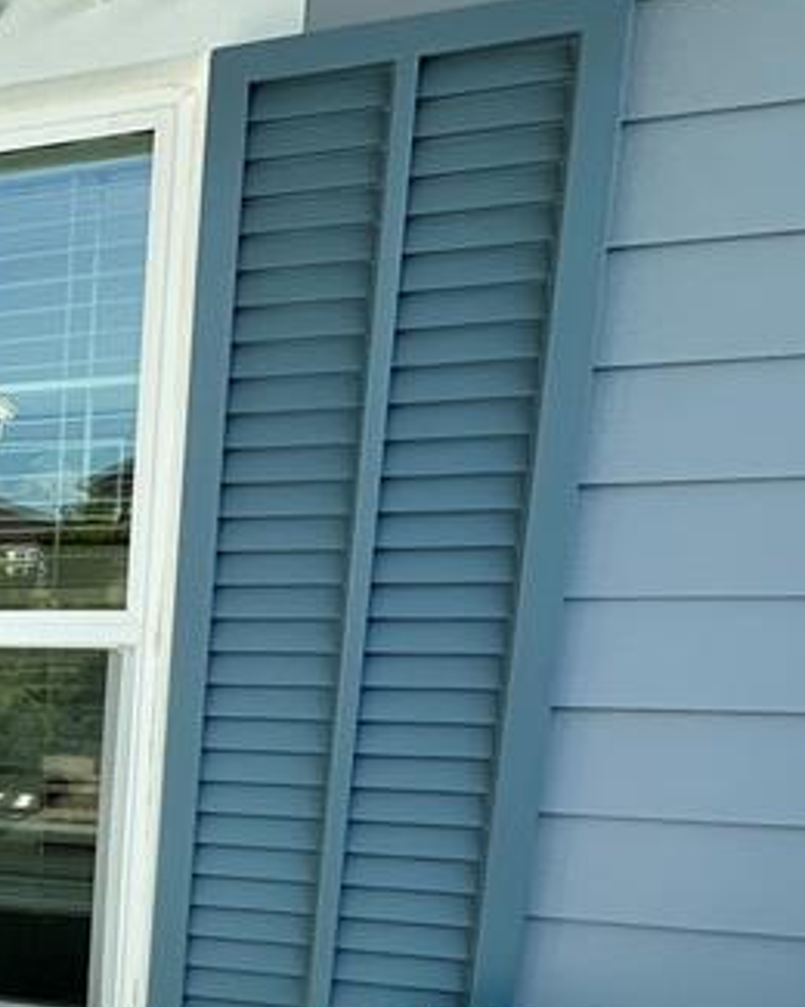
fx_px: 1281
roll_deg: +1.0
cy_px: 806
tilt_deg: -9.8
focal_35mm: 43
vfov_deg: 41.1
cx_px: -427
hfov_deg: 25.4
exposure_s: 1/502
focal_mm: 2.22
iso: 40
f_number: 2.2
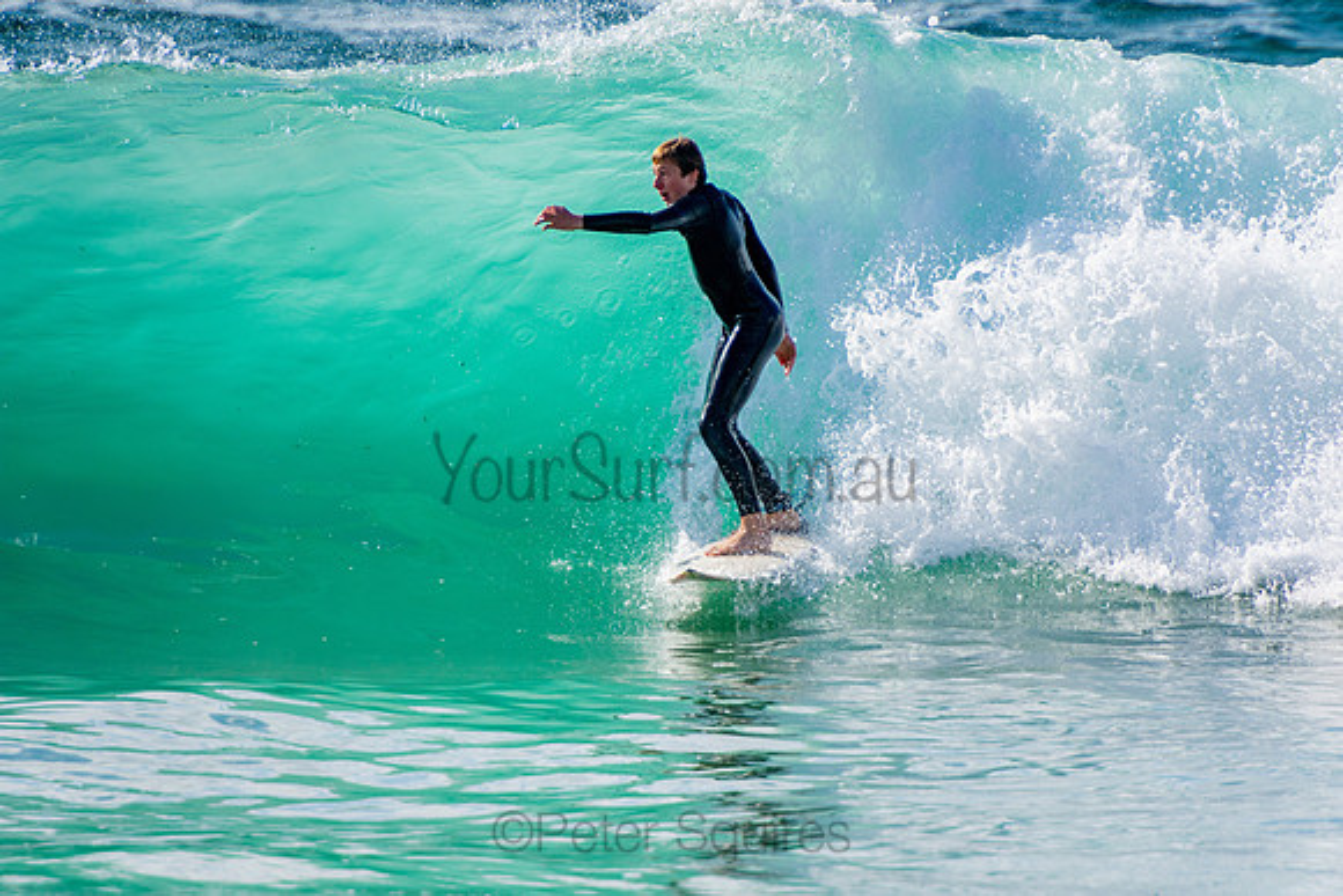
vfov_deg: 2.3
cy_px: 448
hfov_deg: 3.4
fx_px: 22388
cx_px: 672
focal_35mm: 600
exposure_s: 1/2000
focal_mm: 400
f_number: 5.6
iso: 280
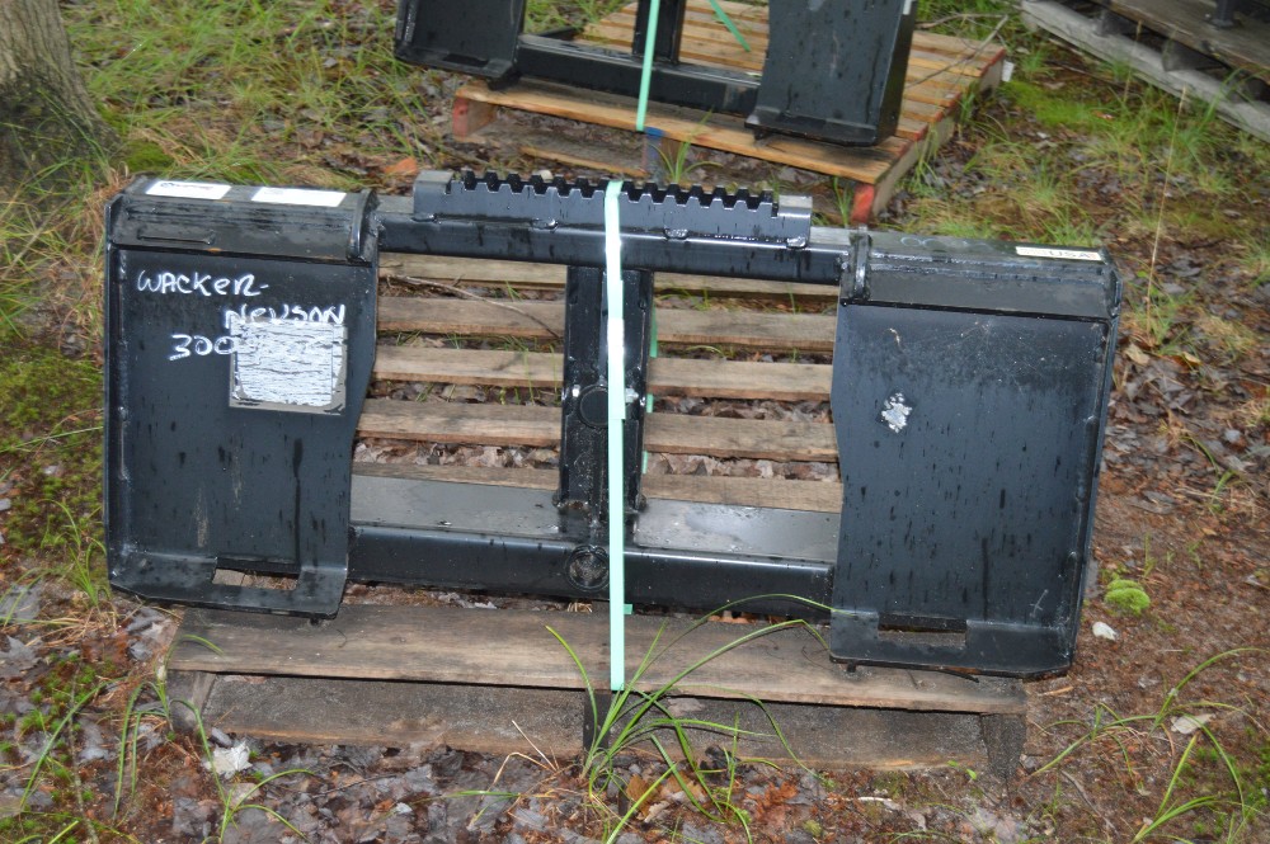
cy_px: 422
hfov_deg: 42.4
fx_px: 1639
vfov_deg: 28.9
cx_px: 635
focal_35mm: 46
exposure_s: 1/60
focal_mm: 31
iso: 1250
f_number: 4.2
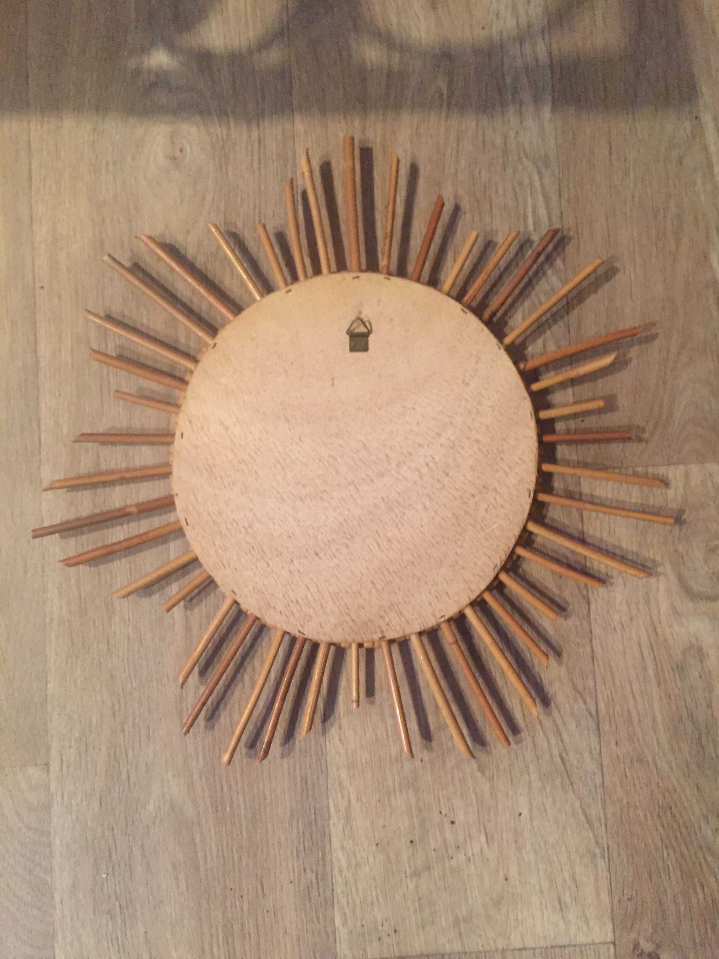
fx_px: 803
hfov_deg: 48.2
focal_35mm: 29
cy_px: 480
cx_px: 360
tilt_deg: -85.2
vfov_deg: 61.7
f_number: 2.2
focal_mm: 4.15
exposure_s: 1/17
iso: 250
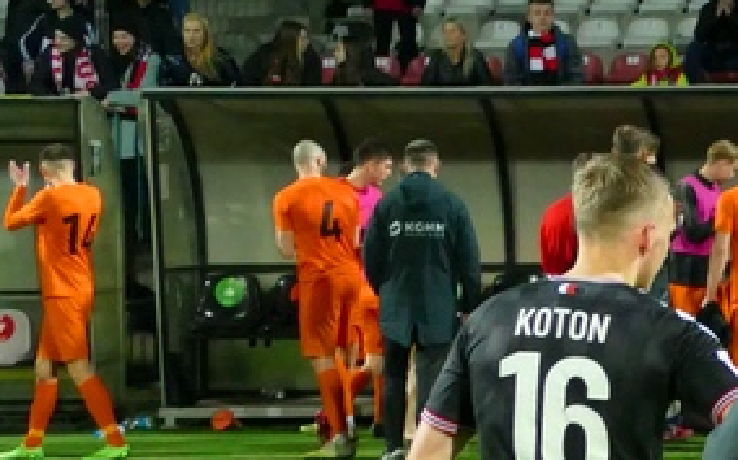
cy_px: 129
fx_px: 3818
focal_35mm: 190
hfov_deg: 10.3
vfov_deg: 6.9
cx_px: 1416
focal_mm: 16.74
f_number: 3.2
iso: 1600
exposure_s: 1/250
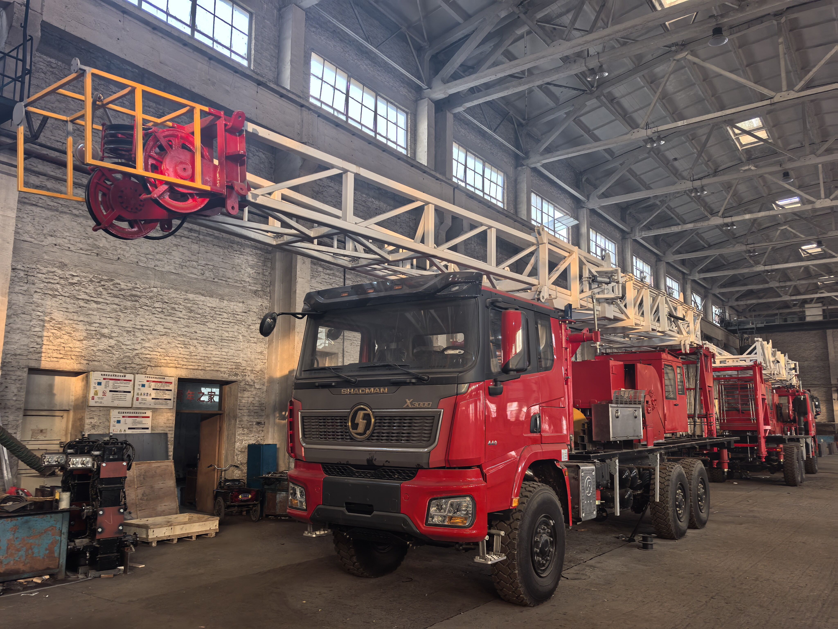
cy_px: 314
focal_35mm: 27
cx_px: 419
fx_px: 654
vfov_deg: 51.4
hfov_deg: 65.3
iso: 160
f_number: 1.4
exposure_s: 1/100
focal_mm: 6.98
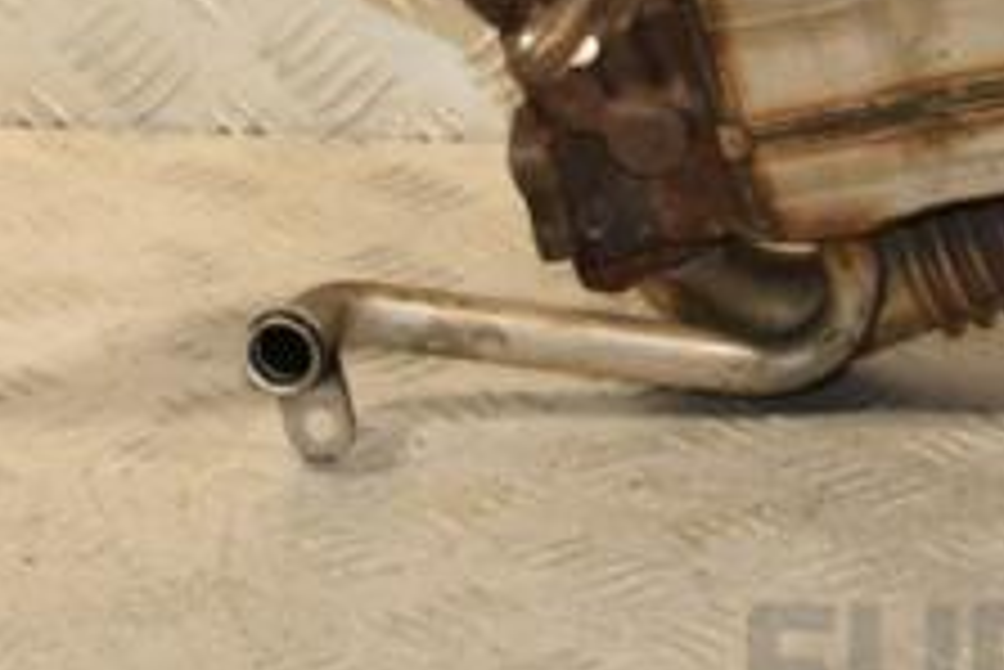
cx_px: 662
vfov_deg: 9.7
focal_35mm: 141
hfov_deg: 14.5
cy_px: 72
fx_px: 3944
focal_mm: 35
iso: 800
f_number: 6.3
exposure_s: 1/200
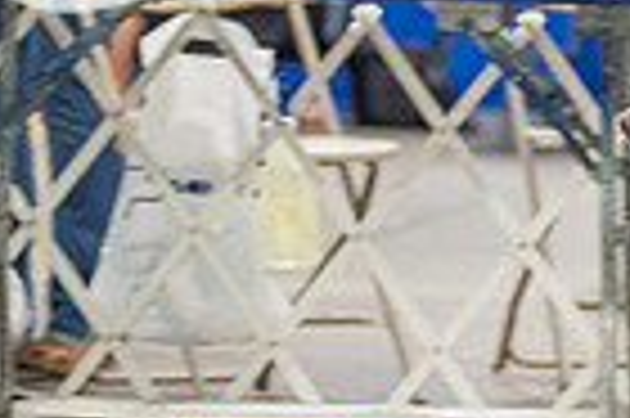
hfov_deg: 3.7
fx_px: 9771
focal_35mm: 559
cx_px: 612
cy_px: 92
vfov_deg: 2.5
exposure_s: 1/200
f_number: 2.8
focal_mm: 135
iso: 3200
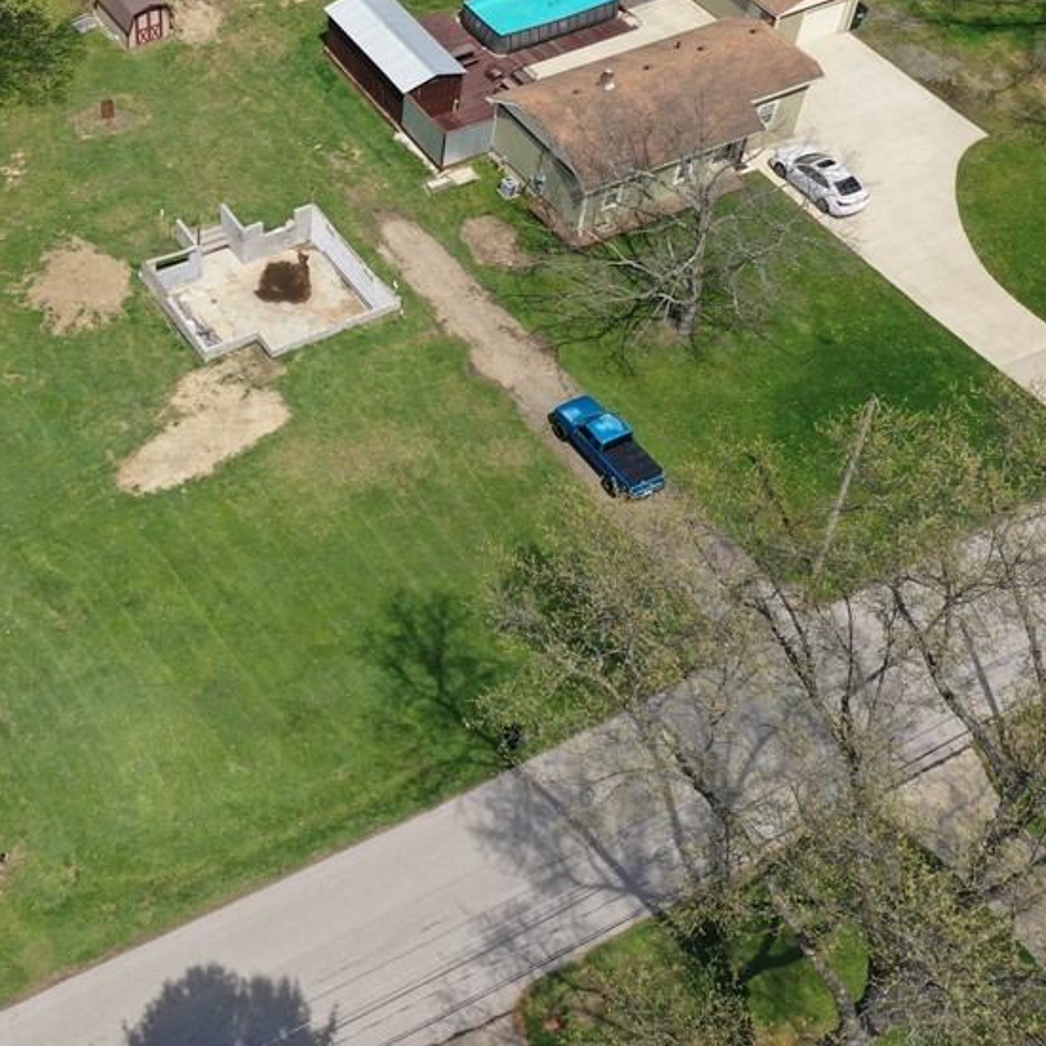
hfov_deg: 34.4
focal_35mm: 47
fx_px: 1607
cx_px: 145
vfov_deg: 35.8
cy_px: 365
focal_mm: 10.26
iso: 100
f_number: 5.6
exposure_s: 1/500
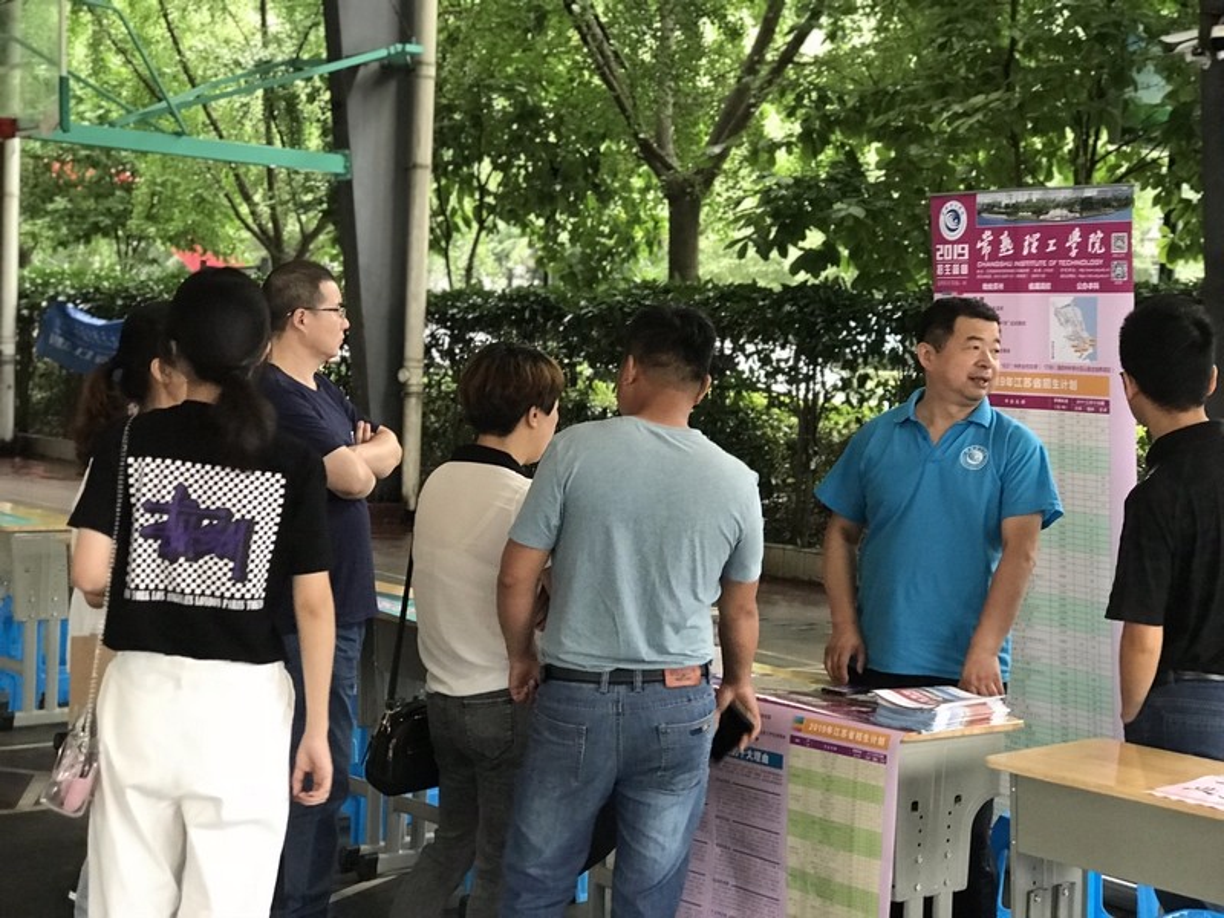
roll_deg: -2.8
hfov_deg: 33.8
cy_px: 459
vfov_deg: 25.7
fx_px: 2015
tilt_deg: -3.2
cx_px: 612
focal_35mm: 57
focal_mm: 6.6
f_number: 2.8
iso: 400
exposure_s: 1/50
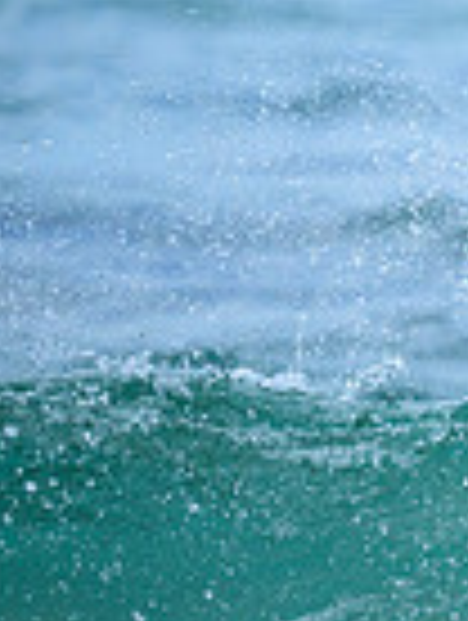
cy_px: 470
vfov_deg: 0.6
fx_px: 57920
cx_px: 1220
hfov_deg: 0.5
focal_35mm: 3223
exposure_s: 1/3200
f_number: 6.3
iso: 720
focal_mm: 800
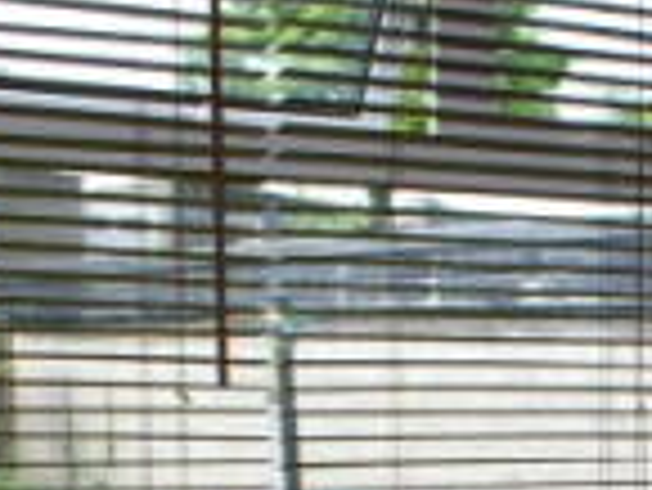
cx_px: 1052
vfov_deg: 12.4
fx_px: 2206
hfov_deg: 15.2
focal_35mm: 117
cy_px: 596
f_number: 4
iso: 100
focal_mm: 18
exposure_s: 1/160
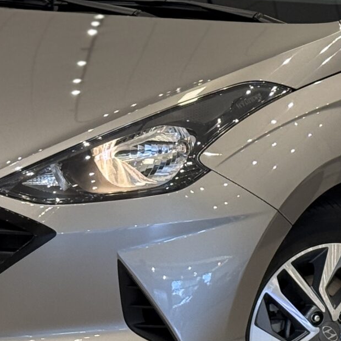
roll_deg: +0.6
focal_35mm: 175
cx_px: 286
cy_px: 109
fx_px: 1950
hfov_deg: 10.0
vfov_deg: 10.0
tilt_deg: -5.1
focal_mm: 6.76
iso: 200
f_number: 1.78
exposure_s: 1/60
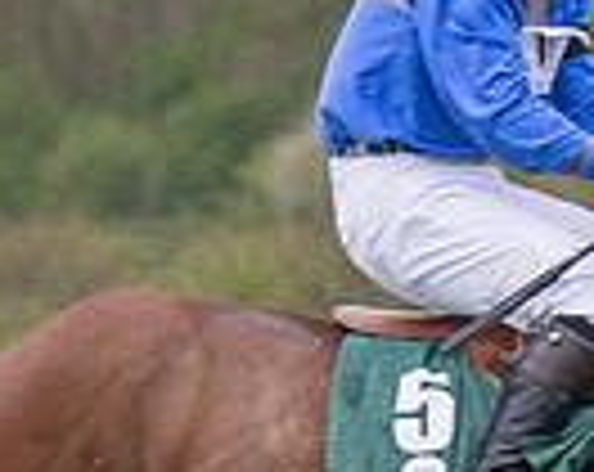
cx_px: 1388
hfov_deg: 1.4
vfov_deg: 1.1
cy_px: 588
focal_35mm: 1387
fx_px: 24330
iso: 1600
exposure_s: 1/1000
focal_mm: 155
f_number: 4
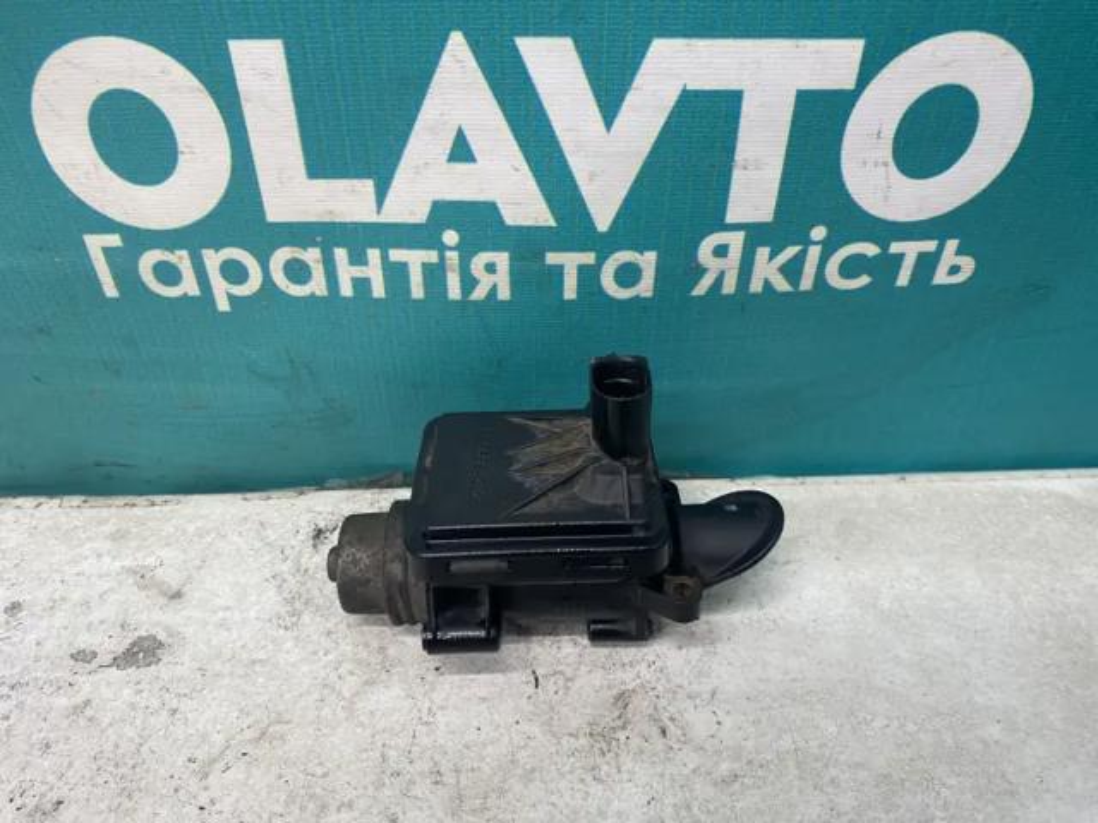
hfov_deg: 67.3
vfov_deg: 53.1
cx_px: 549
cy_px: 412
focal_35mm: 26
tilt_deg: -40.2
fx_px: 825
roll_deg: +0.3
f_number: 1.8
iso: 125
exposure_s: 1/100
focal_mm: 4.25
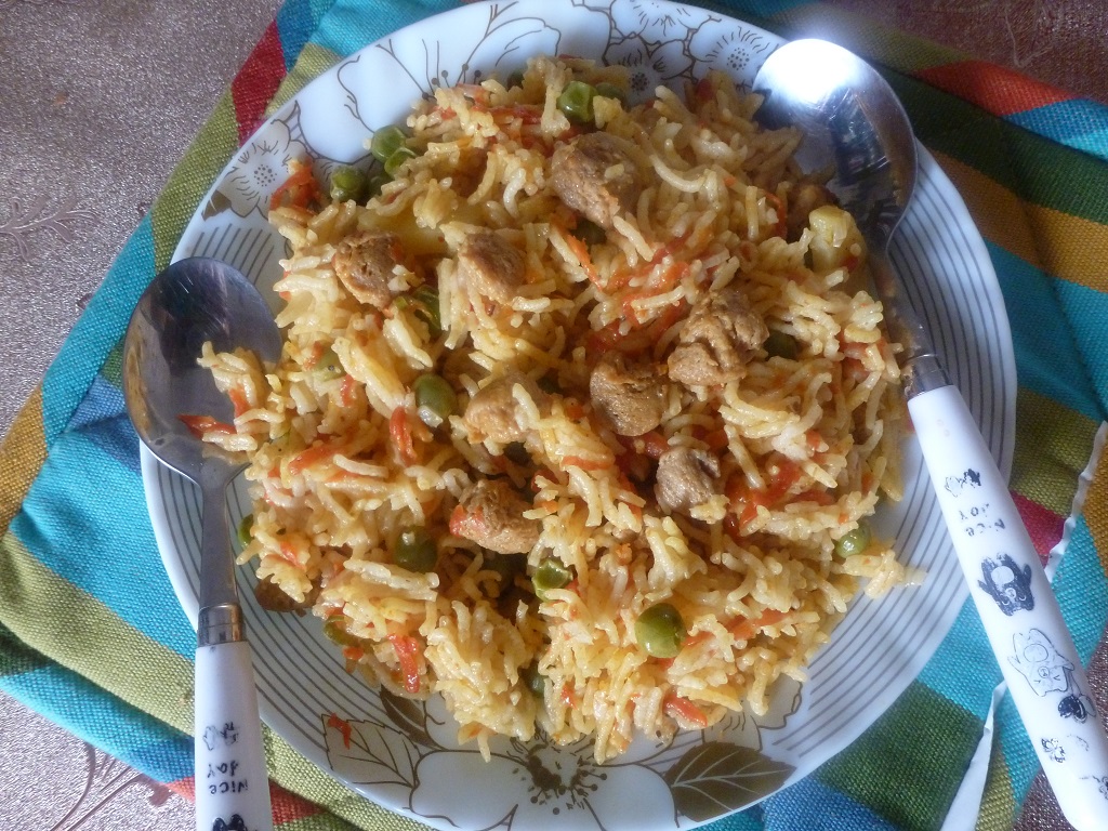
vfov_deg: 56.8
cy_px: 416
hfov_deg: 71.6
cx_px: 554
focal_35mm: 24
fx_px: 768
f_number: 3.3
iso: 400
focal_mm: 4.3
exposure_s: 1/25
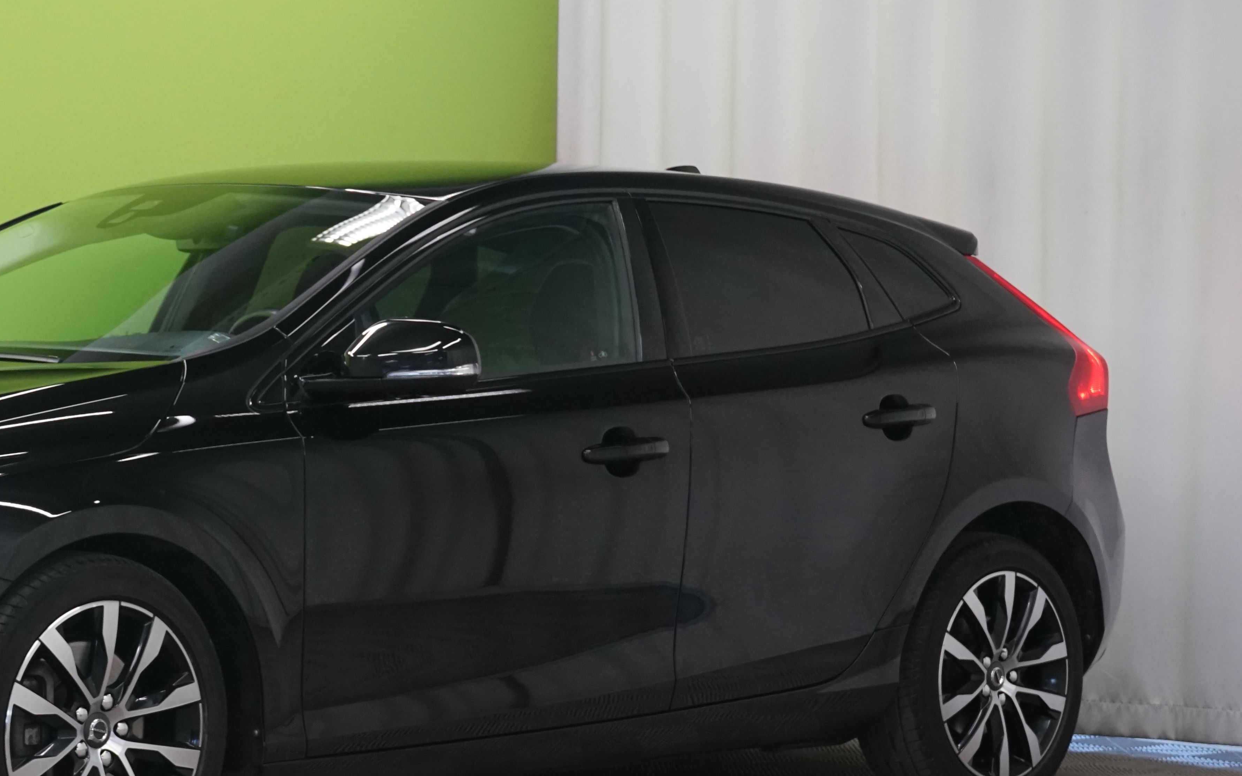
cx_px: 223
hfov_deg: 17.2
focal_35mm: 120
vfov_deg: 10.9
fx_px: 4062
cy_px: 400
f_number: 9
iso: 2000
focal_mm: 70
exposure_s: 1/20
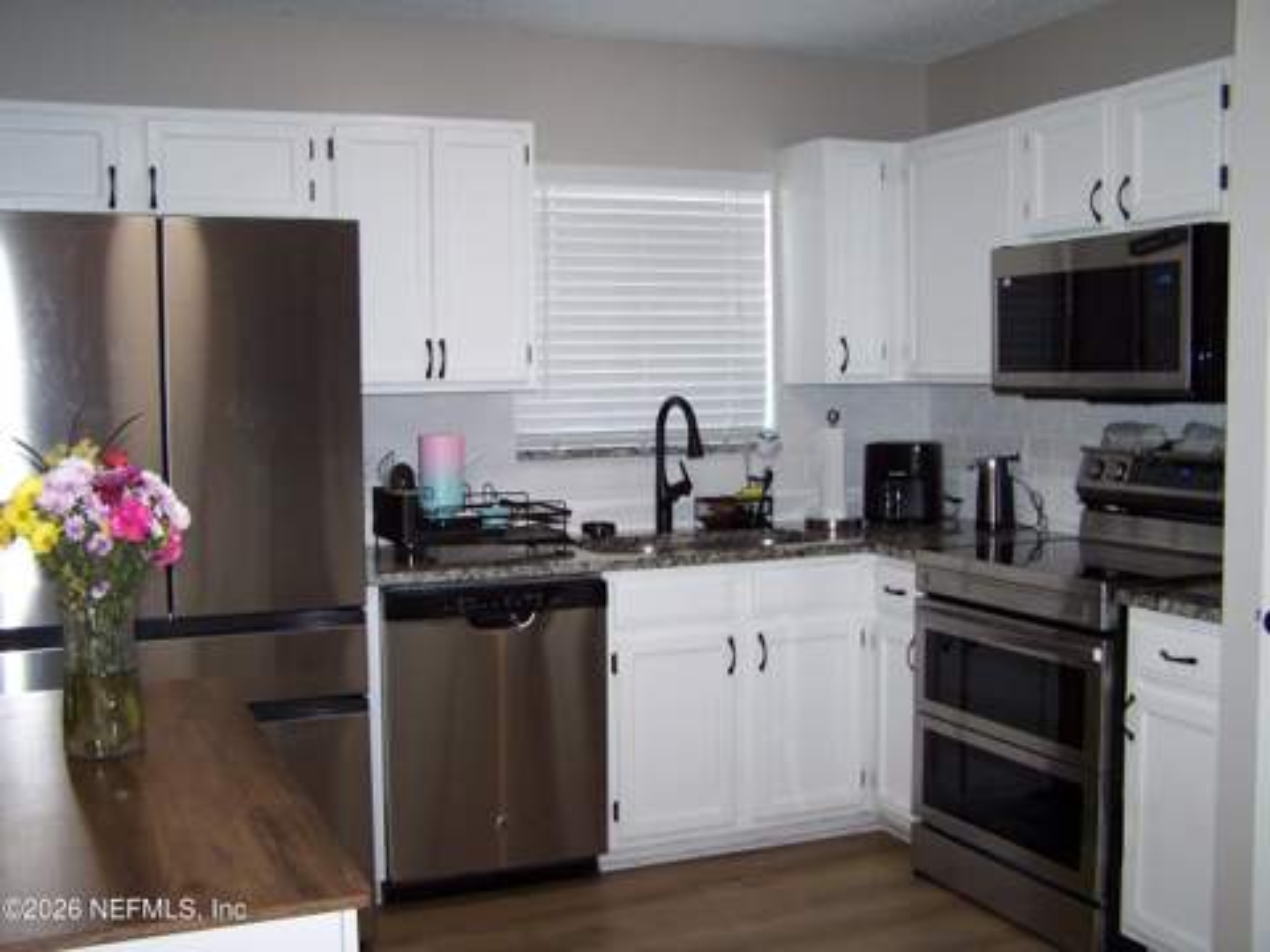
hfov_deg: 49.0
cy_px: 476
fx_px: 1394
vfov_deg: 37.7
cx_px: 635
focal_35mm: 38
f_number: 2.8
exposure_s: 1/60
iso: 140
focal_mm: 6.3
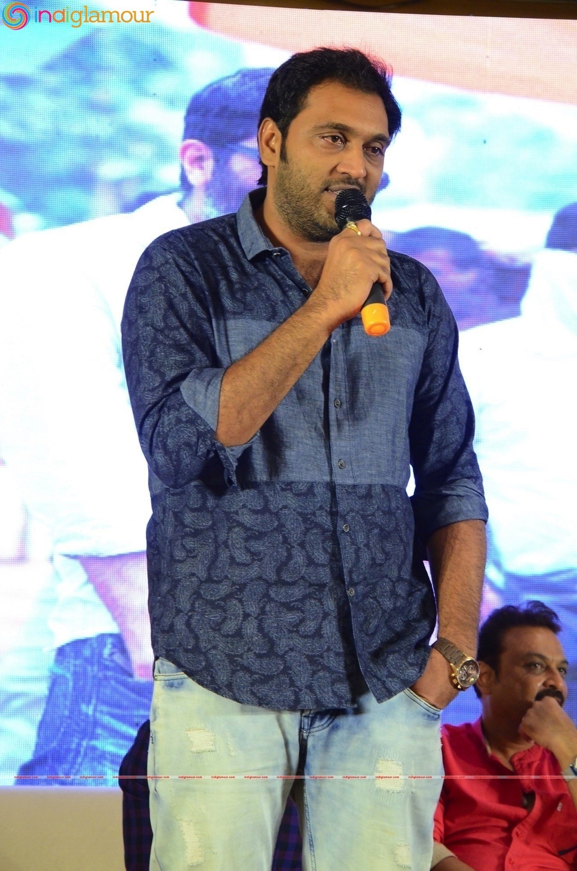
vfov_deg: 19.5
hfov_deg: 13.0
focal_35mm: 105
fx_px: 2536
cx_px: 288
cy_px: 436
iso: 2500
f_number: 5.6
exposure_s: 1/80
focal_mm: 70
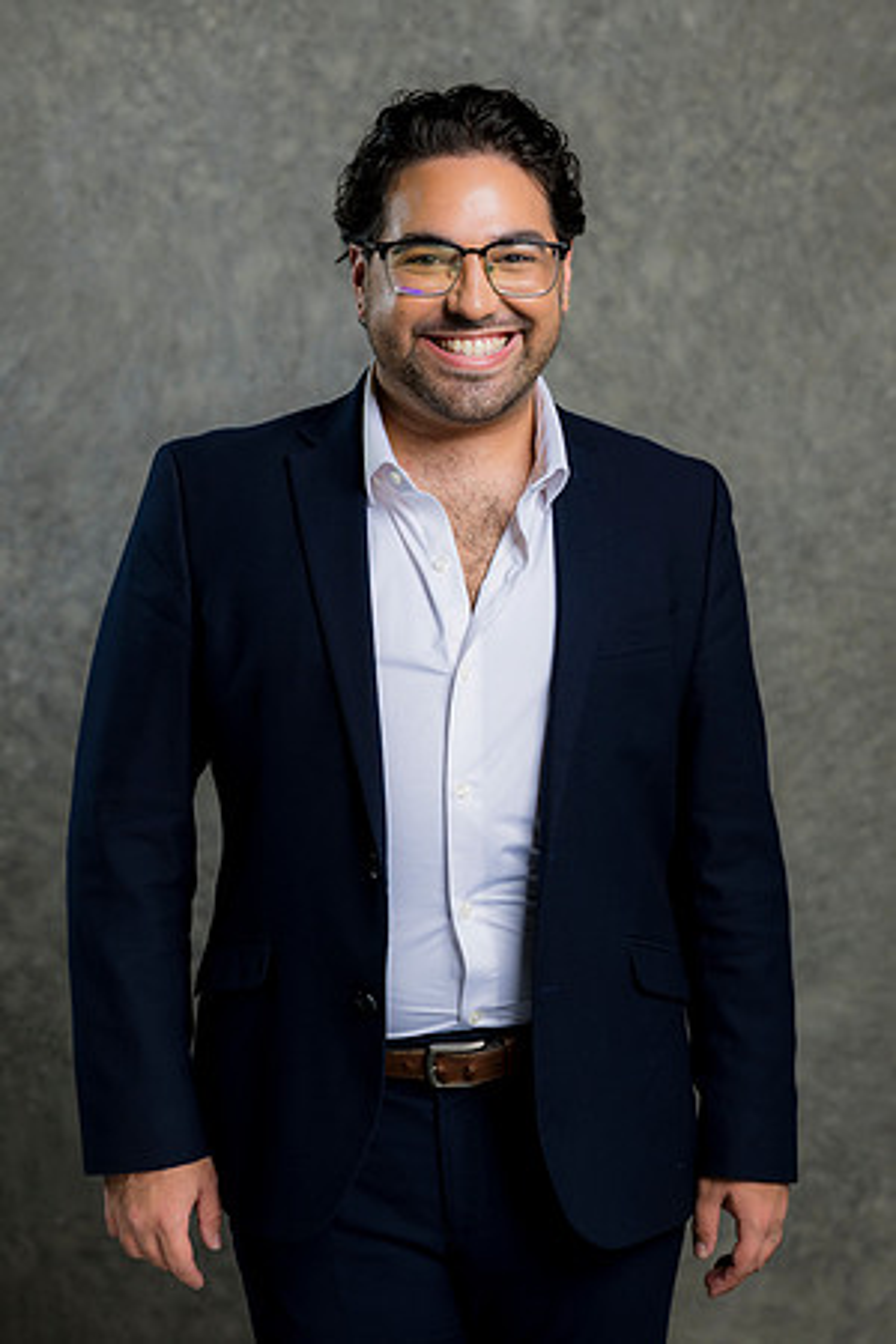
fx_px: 3173
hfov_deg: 16.1
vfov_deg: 23.9
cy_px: 672
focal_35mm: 85
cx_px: 448
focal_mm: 85
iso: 125
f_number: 5
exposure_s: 1/200
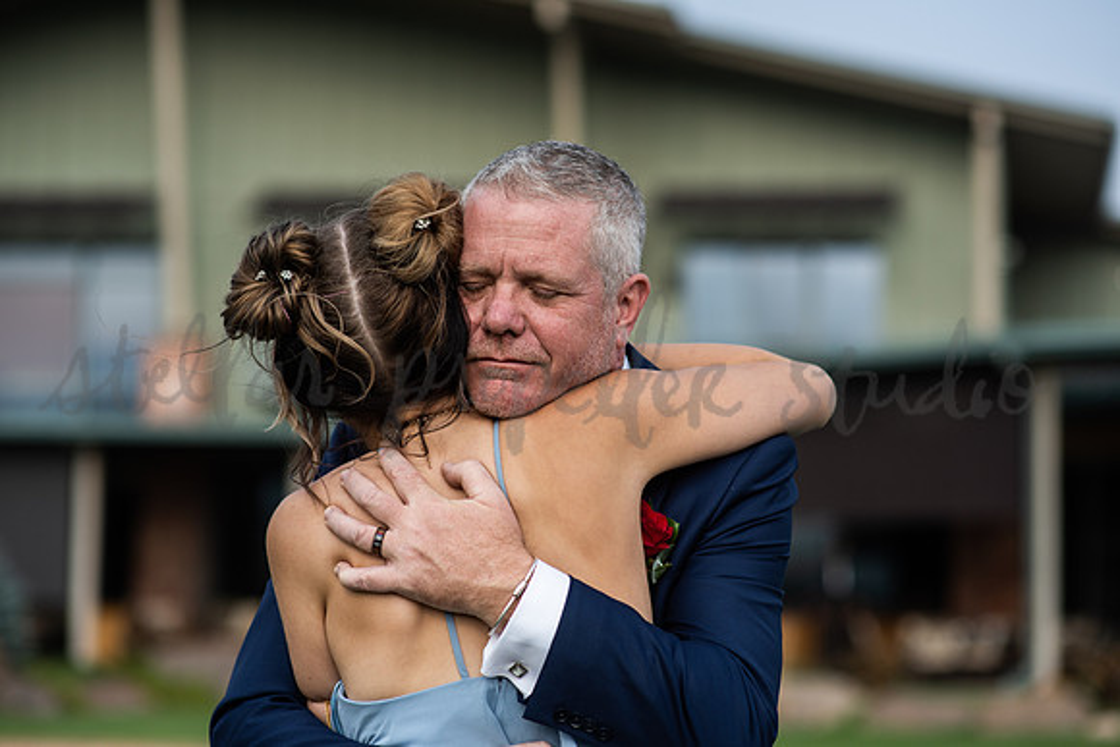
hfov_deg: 23.9
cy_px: 374
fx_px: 2645
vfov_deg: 16.1
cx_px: 560
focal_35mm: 85
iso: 160
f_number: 2.2
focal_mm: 85
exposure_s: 1/3200
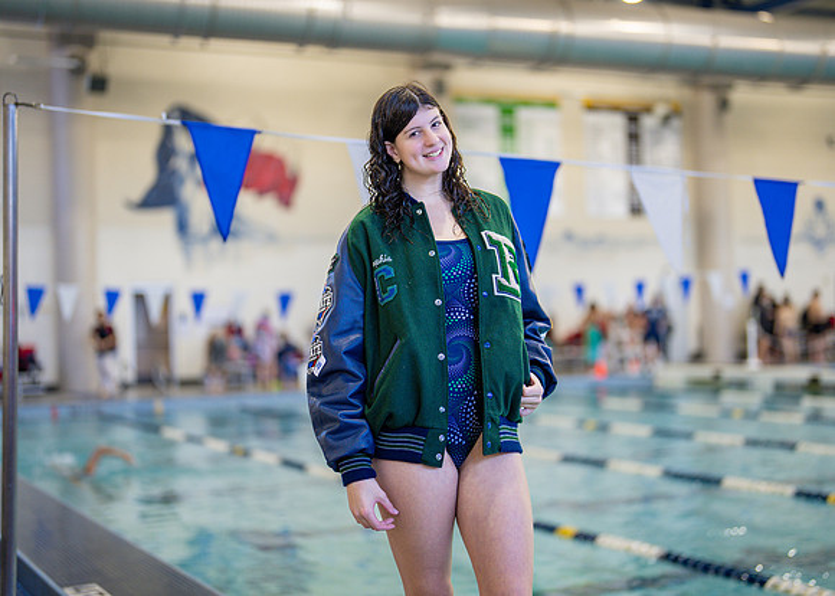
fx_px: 1341
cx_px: 421
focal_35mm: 57
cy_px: 298
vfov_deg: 25.1
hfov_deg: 34.6
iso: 500
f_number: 1.2
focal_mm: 50
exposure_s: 1/500
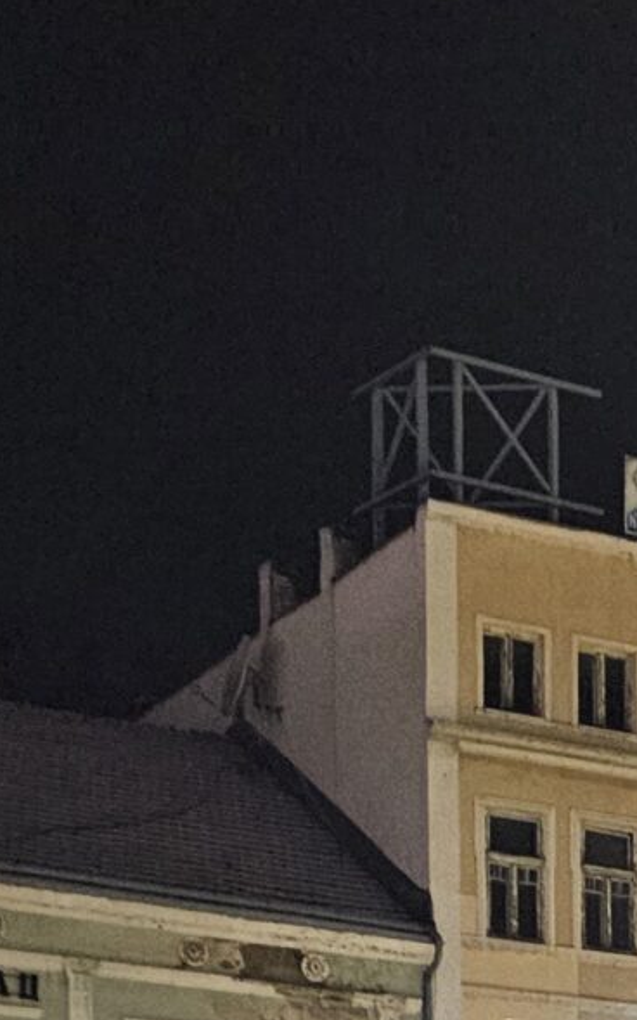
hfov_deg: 11.4
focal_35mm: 106
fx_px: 2945
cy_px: 1602
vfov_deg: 17.4
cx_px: 1181
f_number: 1.7
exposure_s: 1/25
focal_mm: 6.3
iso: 640
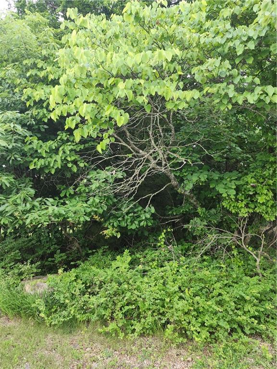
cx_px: 138
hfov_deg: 58.9
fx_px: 245
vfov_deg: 73.9
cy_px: 184
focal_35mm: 23
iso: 200
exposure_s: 1/180
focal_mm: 5.54
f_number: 1.8
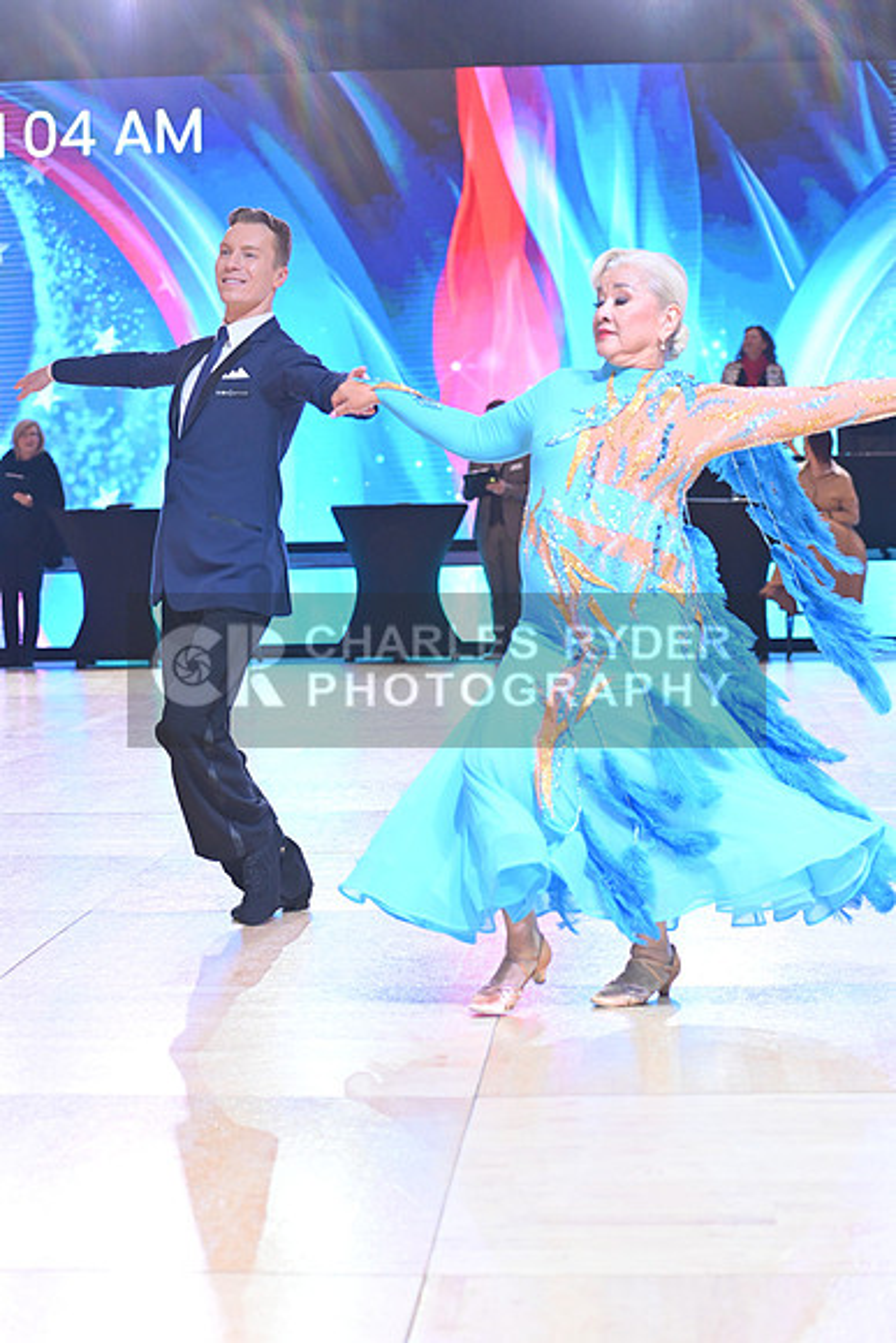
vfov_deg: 27.0
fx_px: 2798
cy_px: 672
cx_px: 448
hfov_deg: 18.2
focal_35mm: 75
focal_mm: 75
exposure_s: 1/200
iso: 2000
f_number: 4
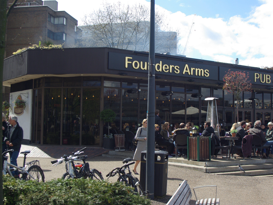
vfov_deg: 27.3
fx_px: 422
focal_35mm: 54
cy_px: 103
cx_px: 138
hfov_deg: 35.8
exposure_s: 1/125
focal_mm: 33
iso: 100
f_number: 6.7
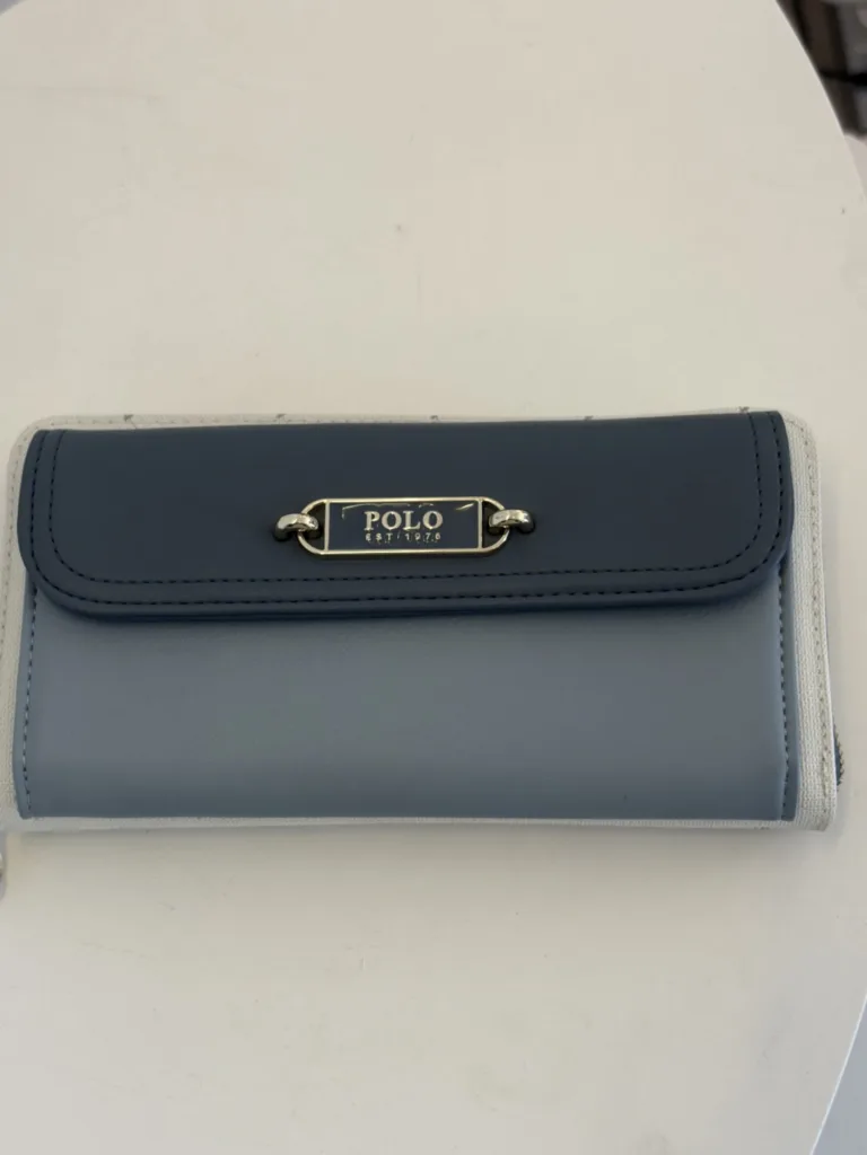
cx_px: 434
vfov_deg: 36.8
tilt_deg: -67.2
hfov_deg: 28.0
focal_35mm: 52
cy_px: 578
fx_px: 1737
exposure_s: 1/100
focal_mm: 5.96
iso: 25
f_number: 1.6
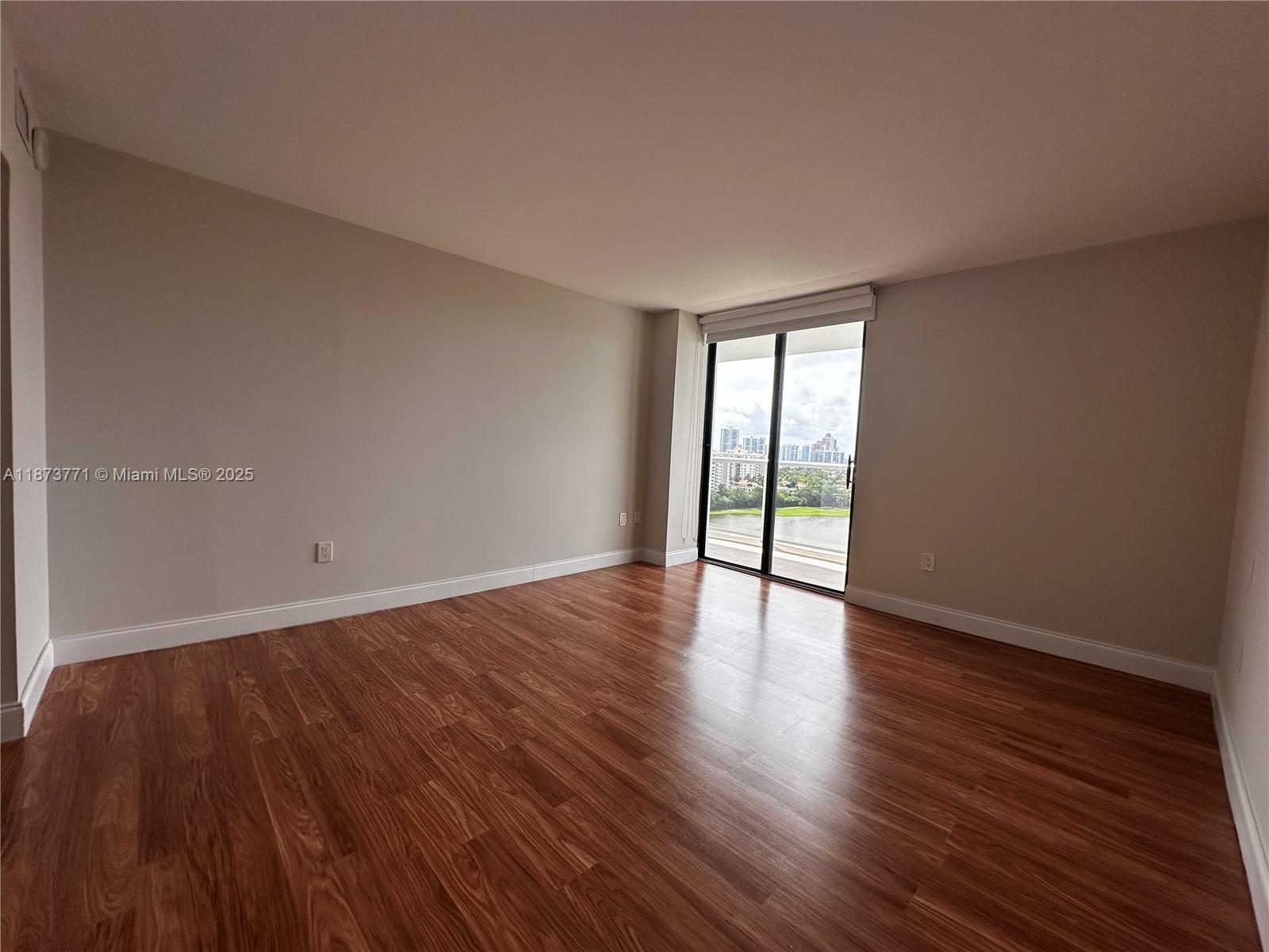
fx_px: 513
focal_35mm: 14
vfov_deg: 85.7
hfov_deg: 102.1
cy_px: 476
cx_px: 634
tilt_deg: -2.7
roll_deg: -2.9
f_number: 2.2
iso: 40
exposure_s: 1/473
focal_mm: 2.22
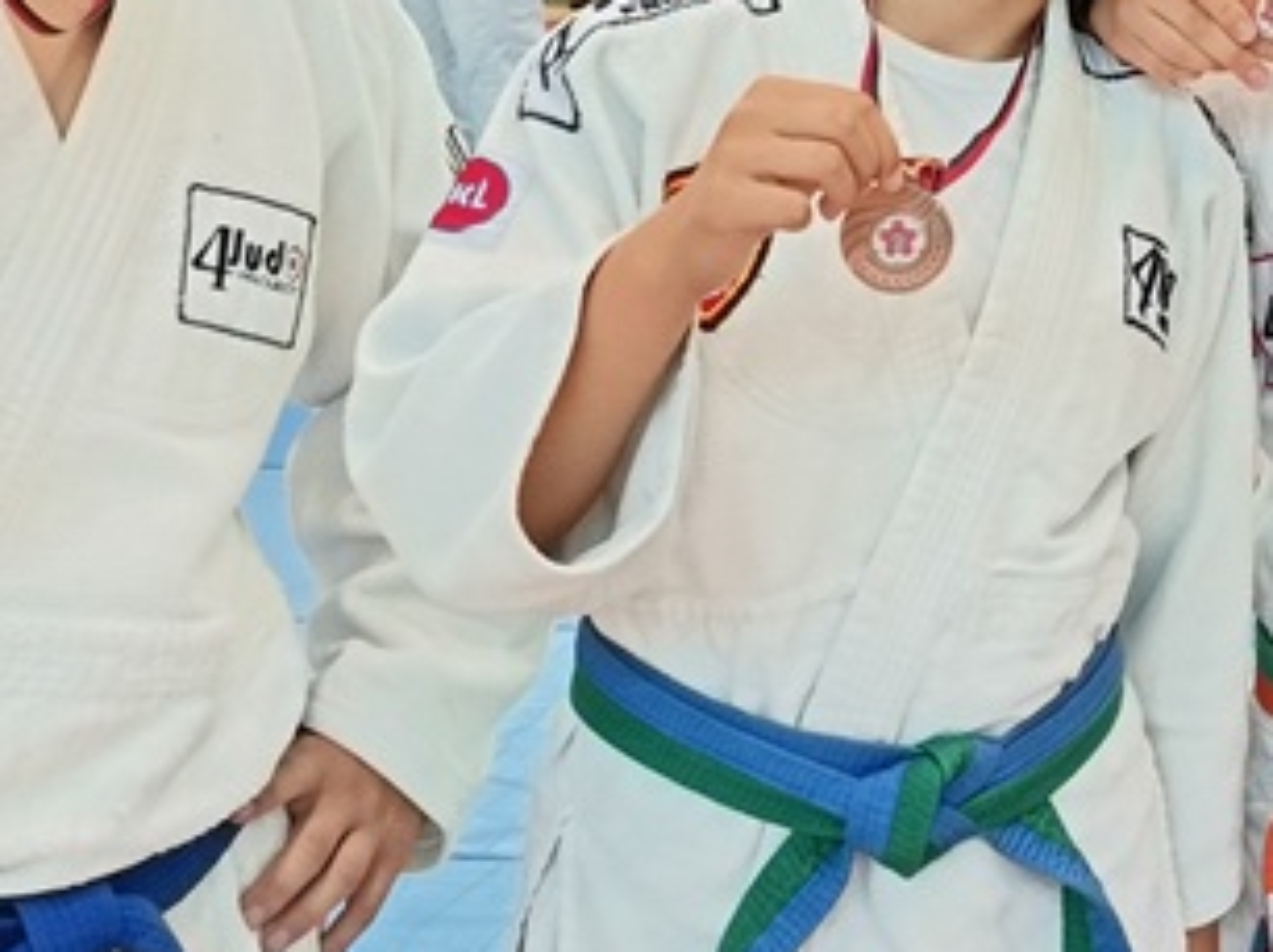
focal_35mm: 90
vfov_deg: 16.1
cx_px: 1377
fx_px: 3307
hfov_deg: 20.8
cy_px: 31
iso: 401
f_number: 1.75
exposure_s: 1/50
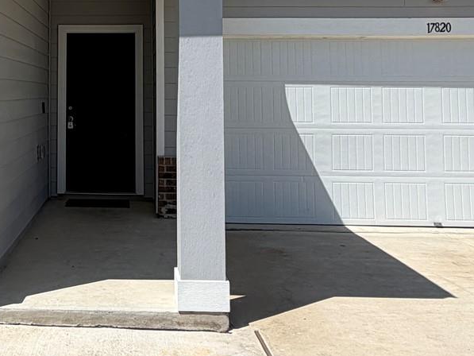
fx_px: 657
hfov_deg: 38.2
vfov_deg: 29.1
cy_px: 37
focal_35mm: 48
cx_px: 95
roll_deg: +0.2
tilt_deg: +5.2
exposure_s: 1/1399
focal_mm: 2.22
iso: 20
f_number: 2.2
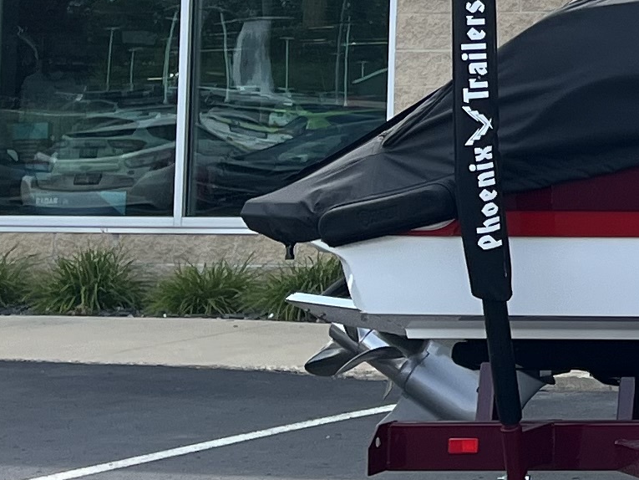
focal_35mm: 137
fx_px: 2529
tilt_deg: +4.7
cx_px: 1397
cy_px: -108
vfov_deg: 10.6
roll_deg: +0.1
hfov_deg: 12.2
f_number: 1.6
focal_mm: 5.1
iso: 50
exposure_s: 1/1441
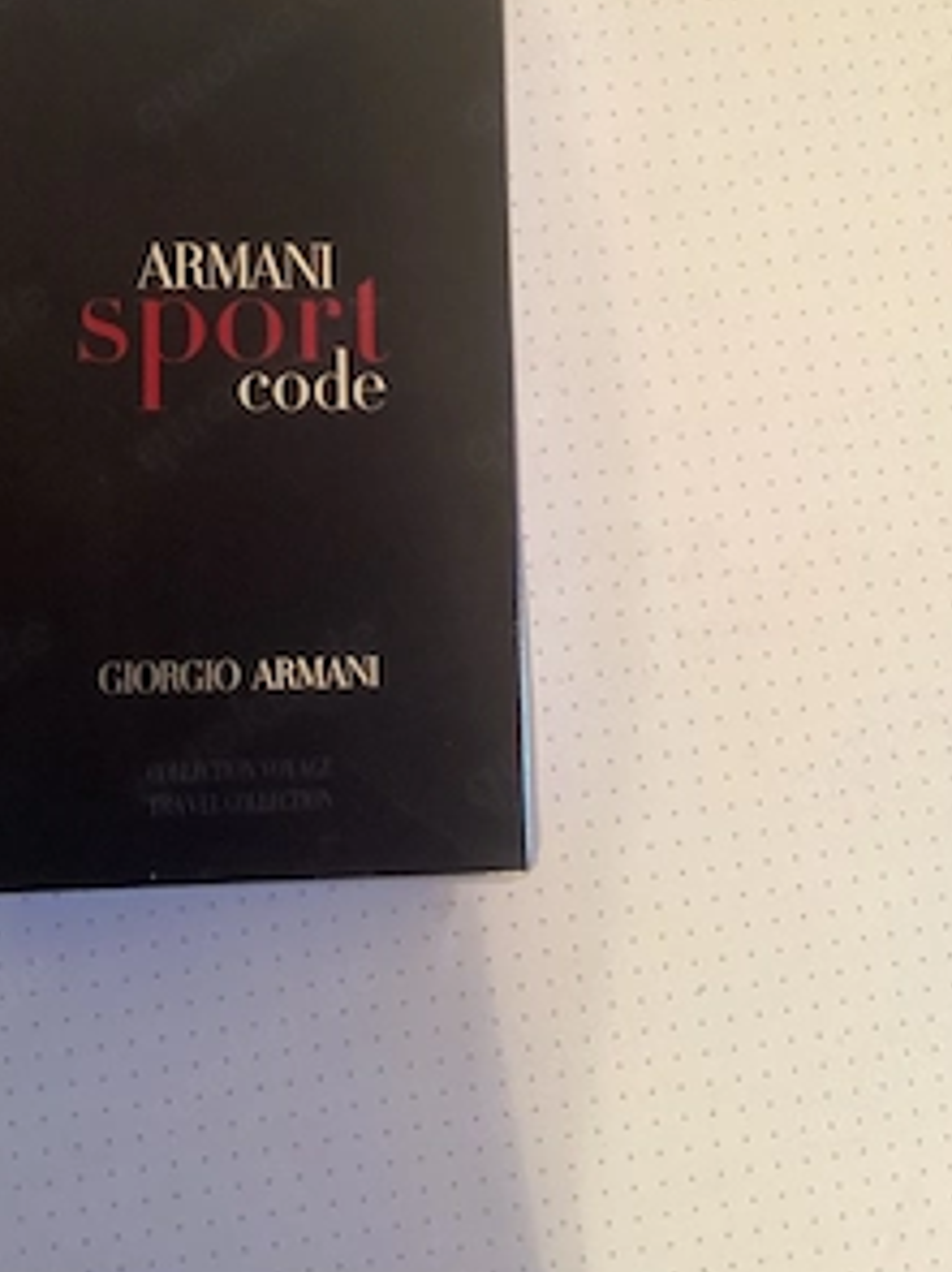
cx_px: 349
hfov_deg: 34.1
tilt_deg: -81.5
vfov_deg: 44.2
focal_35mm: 42
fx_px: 1541
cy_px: 423
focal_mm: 3.3
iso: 400
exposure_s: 1/33
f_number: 2.4
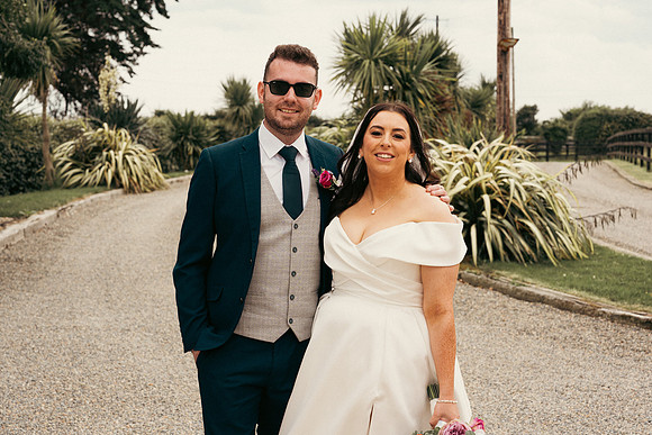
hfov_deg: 32.9
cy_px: 218
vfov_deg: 22.3
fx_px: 1105
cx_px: 326
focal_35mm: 61
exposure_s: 1/160
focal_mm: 61
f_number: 6.3
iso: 125
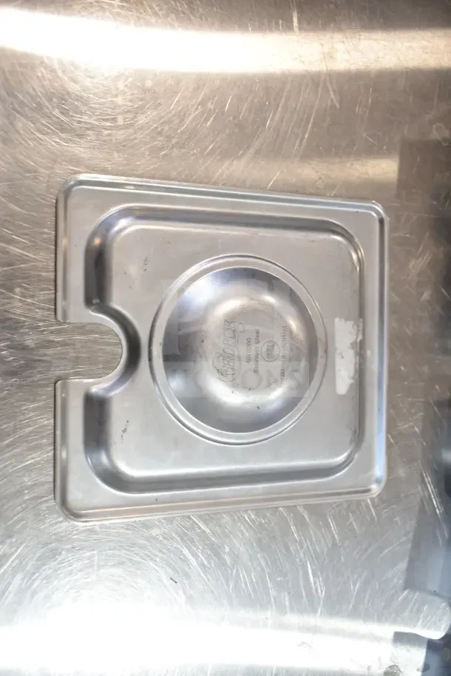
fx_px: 620
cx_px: 226
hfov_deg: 40.0
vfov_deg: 57.2
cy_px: 338
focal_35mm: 33
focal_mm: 22
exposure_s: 1/50
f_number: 3.8
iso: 200
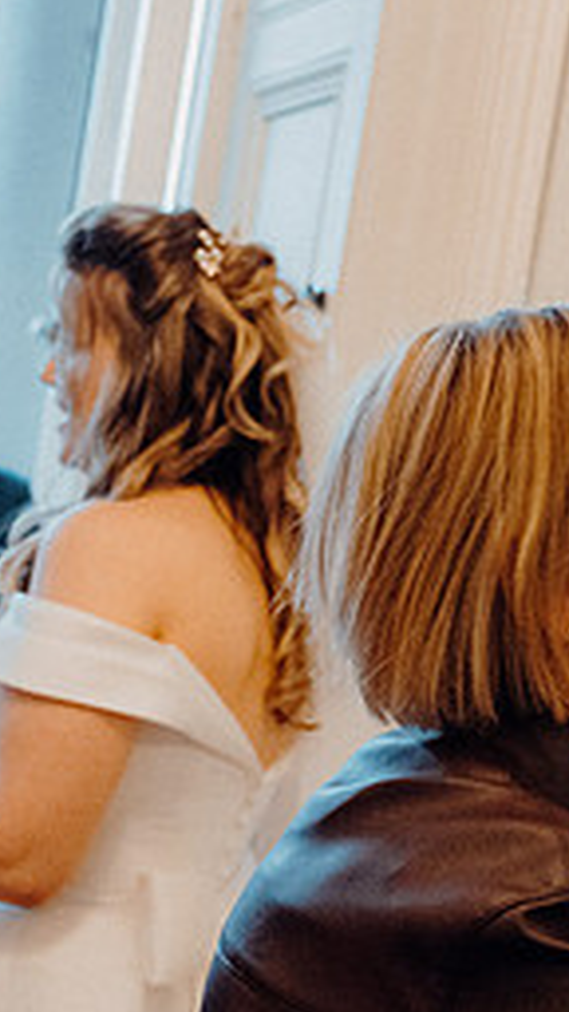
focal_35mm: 76
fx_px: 2039
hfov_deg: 14.7
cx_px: 861
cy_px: 745
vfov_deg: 27.5
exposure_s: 1/200
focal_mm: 32
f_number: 3.5
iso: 5000
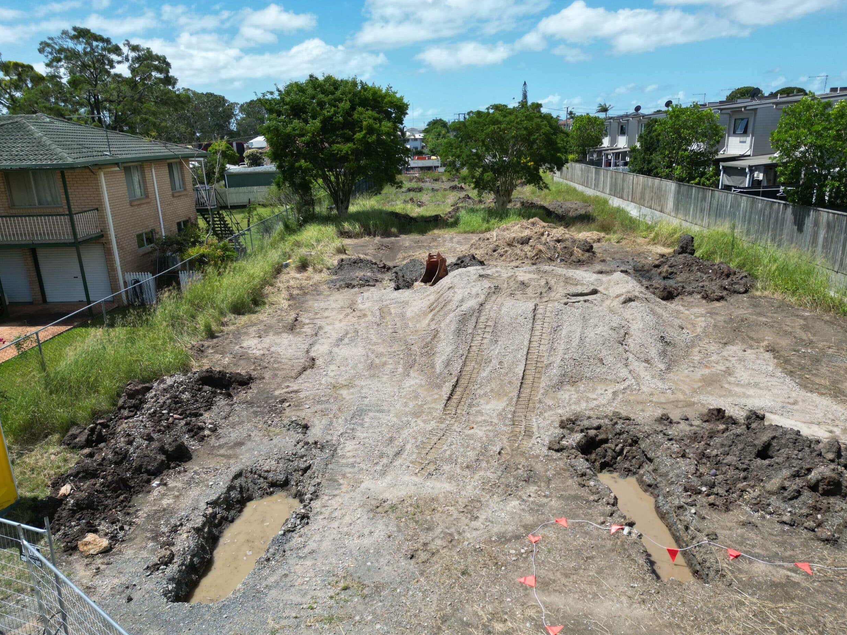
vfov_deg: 54.9
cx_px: 424
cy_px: 327
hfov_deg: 69.4
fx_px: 612
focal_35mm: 25
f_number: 1.7
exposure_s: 1/3000
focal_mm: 6.72
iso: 110
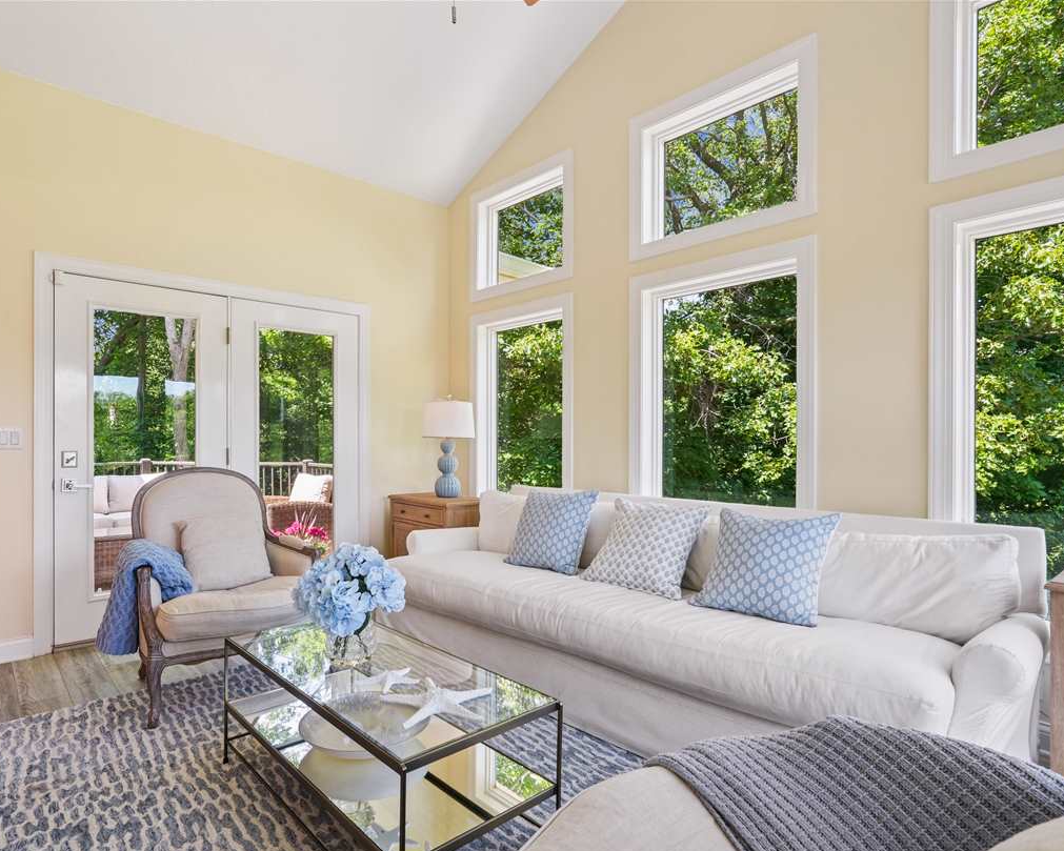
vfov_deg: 70.8
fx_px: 598
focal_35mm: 19
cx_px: 473
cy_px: 448
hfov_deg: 83.0
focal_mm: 16
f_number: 10
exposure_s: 1/40
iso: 400
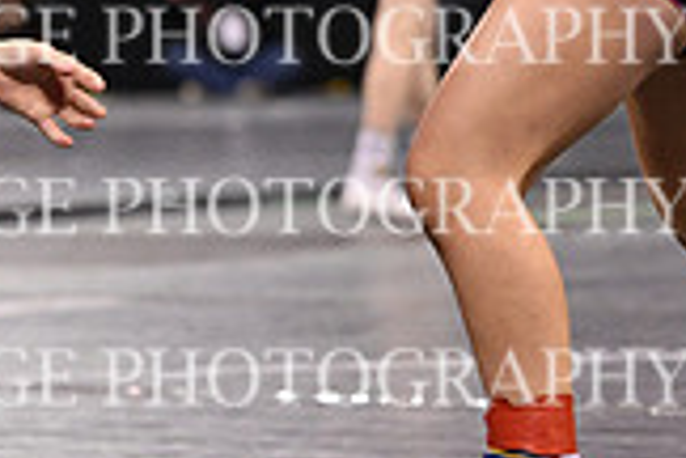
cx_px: 80
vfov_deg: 3.9
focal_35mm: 354
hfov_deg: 5.8
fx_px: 6745
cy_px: 121
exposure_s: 1/1000
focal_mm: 99
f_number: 3.2
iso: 4000
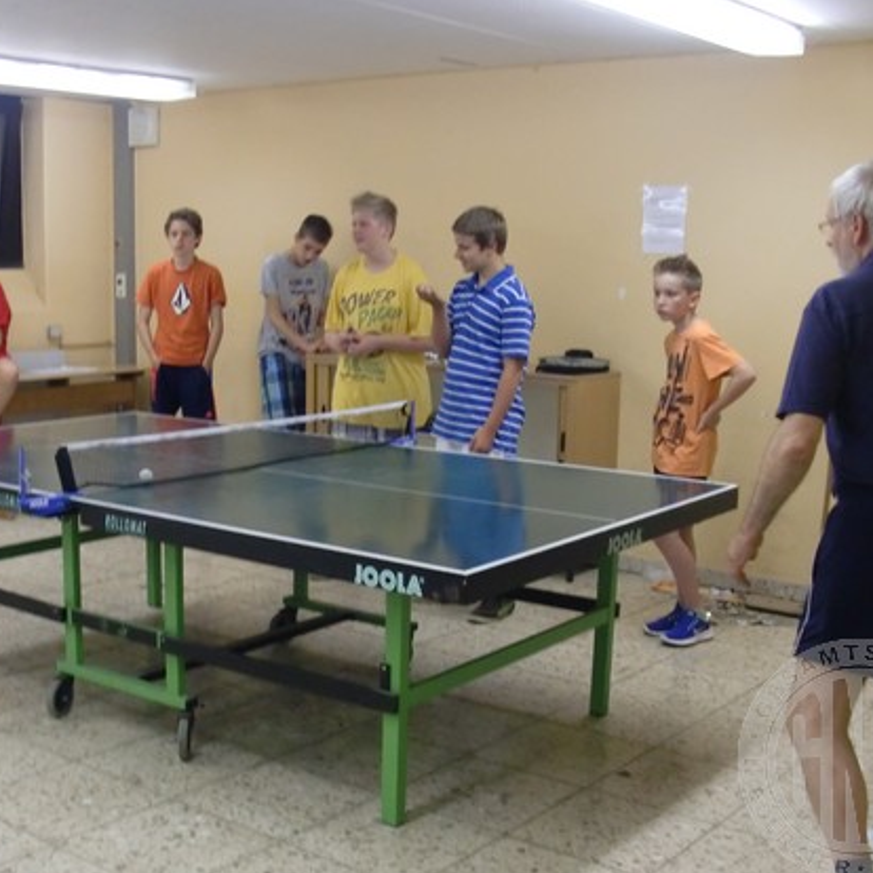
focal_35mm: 43
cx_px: 390
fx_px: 1227
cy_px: 439
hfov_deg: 39.1
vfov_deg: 39.2
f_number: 2.8
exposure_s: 1/60
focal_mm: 6.3
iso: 400
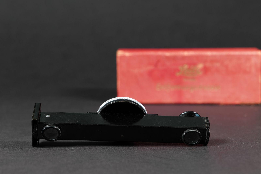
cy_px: 87
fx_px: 653
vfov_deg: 15.2
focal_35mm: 90
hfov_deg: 22.6
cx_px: 130
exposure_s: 1/3.33
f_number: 11
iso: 800
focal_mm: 90
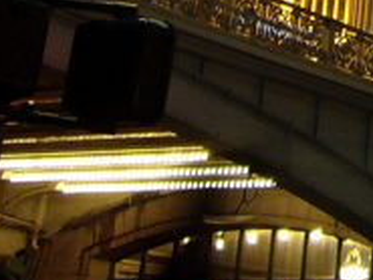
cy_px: -399
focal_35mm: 155
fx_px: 1671
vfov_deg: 8.7
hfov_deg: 11.8
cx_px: 671
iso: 80
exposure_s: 1/2
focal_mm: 4.6
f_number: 2.8
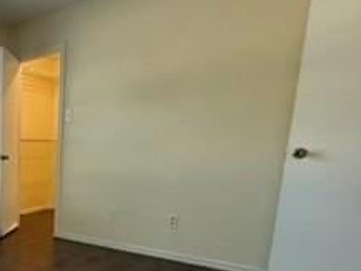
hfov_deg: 44.8
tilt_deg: -10.4
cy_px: 213
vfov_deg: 43.6
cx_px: -33
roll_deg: +0.4
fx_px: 323
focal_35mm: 31
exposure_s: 1/120
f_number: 2.2
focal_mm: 2.22
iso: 320
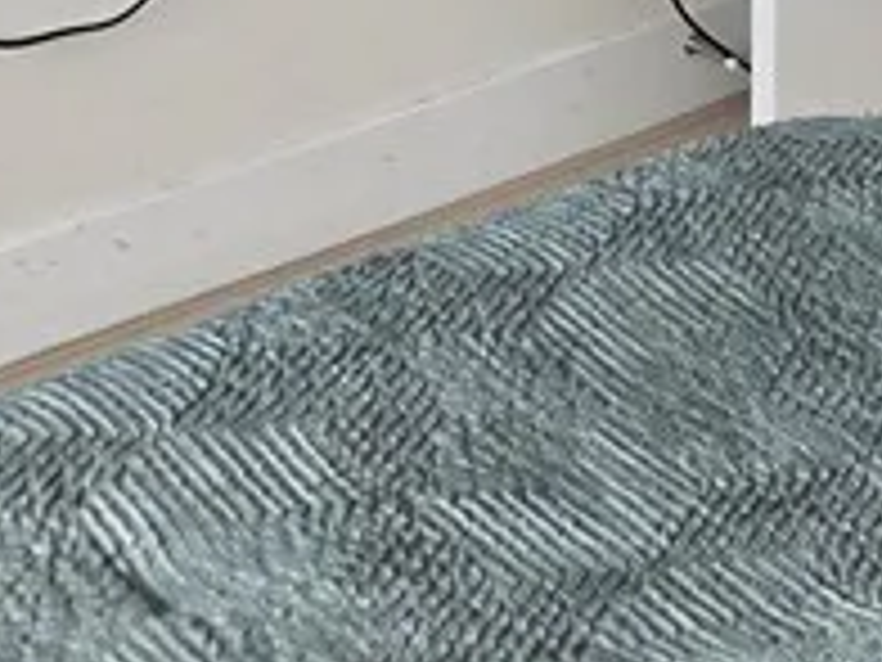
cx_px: 1030
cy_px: -982
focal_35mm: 120
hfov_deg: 15.8
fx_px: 3058
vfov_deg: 10.5
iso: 80
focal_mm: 5.4
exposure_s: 1/120
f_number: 1.8
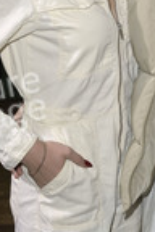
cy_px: 31
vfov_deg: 16.6
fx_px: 788
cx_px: 139
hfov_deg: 11.2
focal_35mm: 122
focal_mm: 44
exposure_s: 1/160
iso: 640
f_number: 5.6
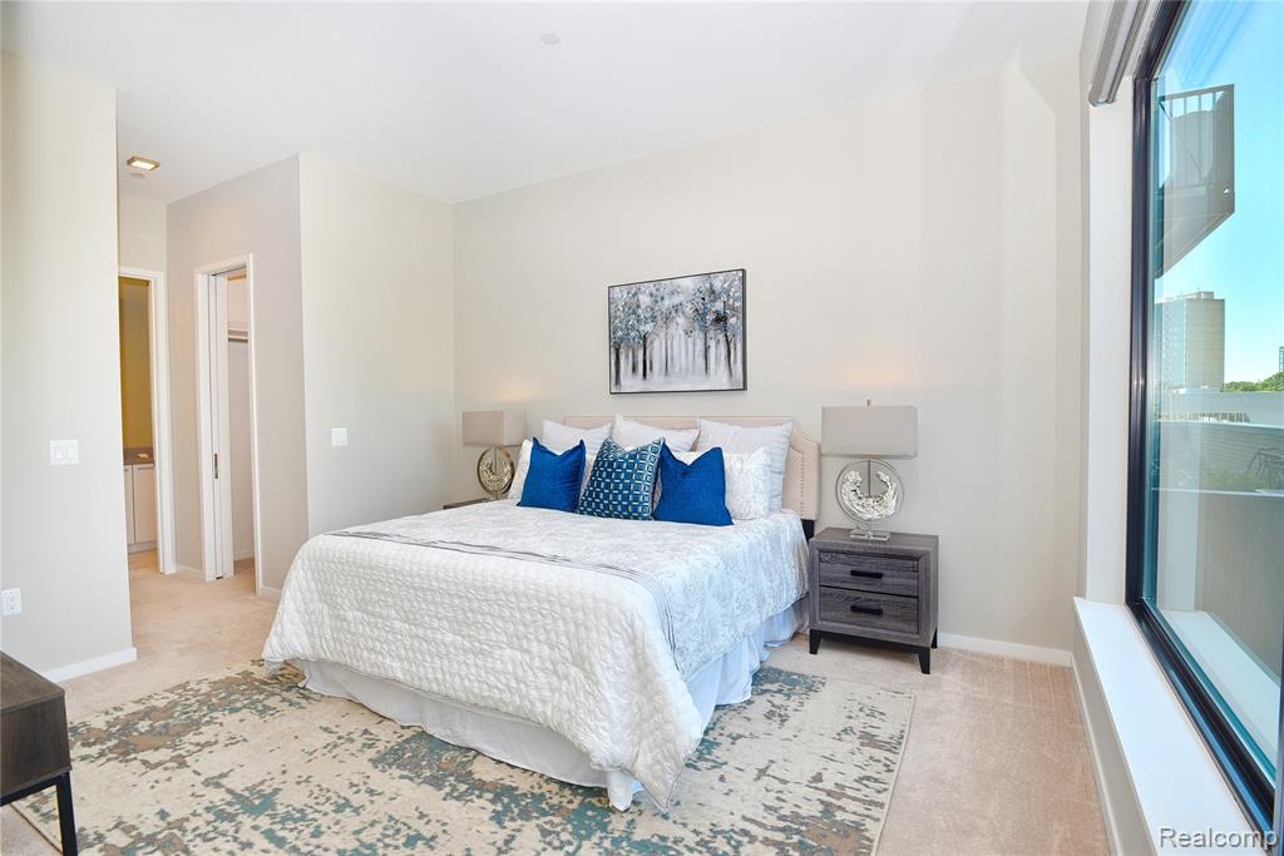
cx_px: 642
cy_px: 428
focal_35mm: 17
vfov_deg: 70.5
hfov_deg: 93.3
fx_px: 606
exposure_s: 1/60
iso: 100
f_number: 7.1
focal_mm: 17
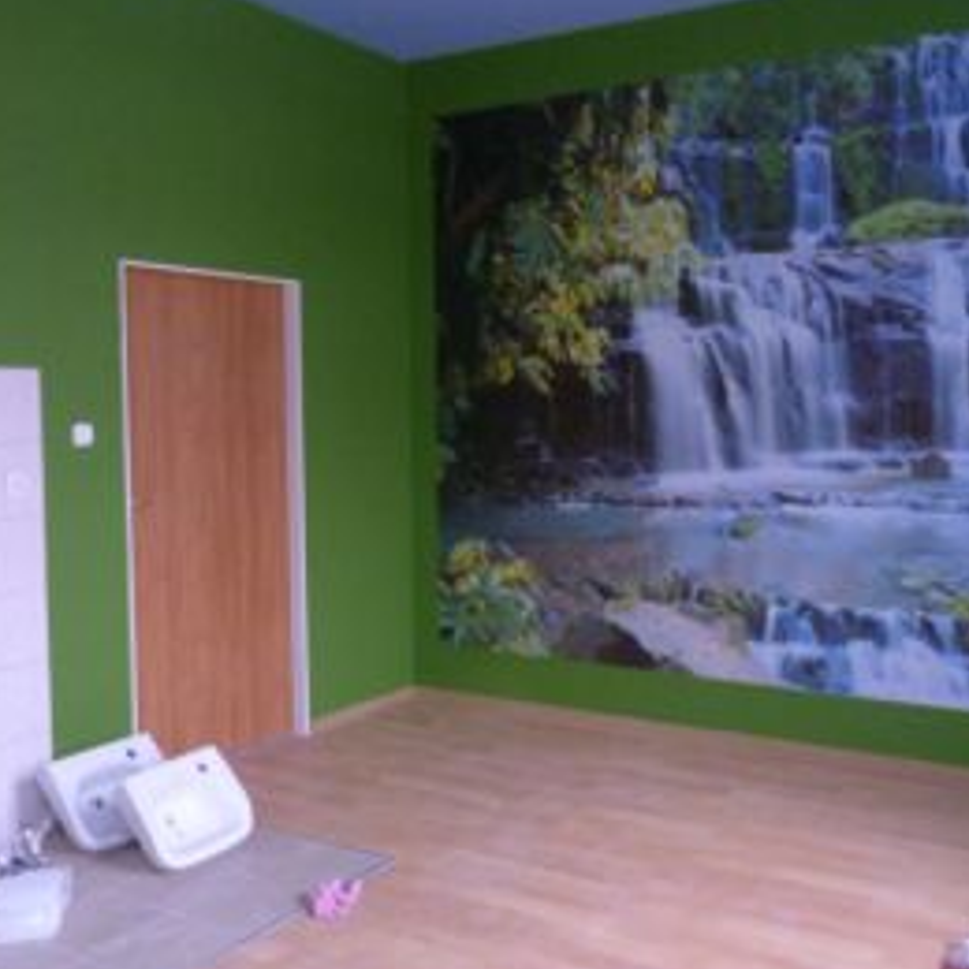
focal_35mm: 34
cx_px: 604
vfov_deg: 48.4
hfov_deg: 48.0
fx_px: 1077
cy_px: 455
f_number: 2.8
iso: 400
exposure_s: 1/5
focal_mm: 4.5
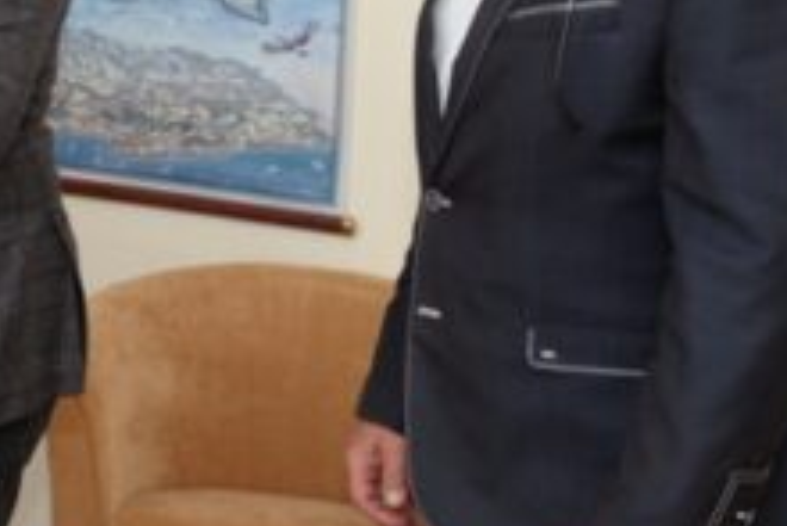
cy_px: -5
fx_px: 2362
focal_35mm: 108
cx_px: -433
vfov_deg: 12.5
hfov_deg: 16.9
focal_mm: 31
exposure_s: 1/60
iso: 800
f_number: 7.1
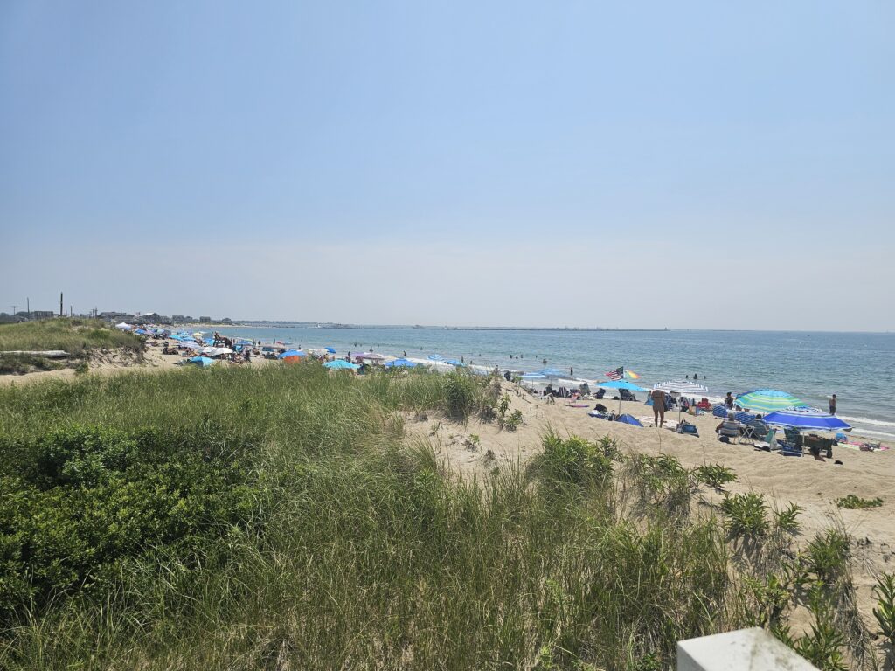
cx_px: 448
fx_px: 595
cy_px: 336
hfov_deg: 73.9
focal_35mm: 23
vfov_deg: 58.9
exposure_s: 1/2038
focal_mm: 6.3
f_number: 1.7
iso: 10
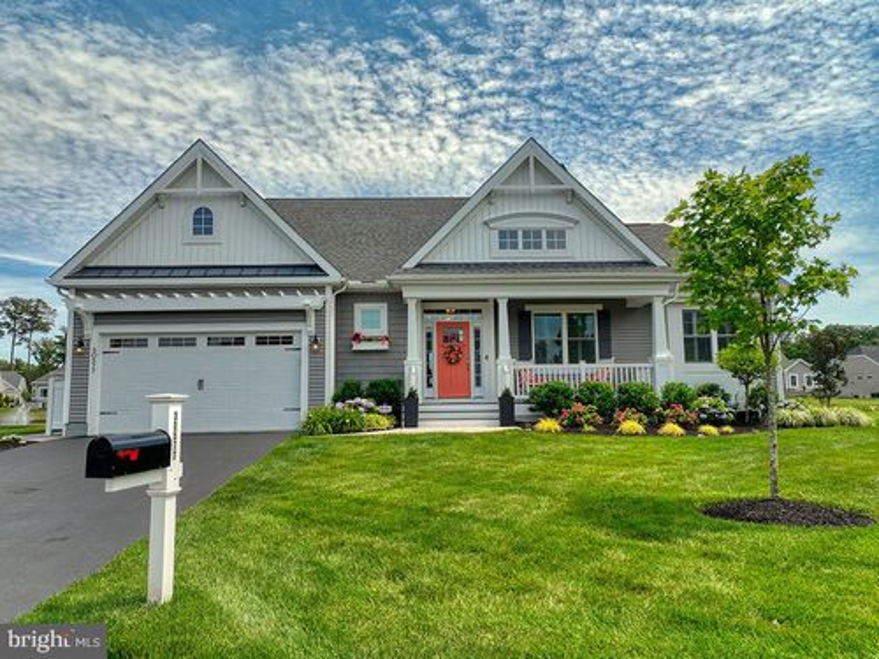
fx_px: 609
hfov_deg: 71.6
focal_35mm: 24
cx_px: 440
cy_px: 330
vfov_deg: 56.8
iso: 110
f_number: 2.8
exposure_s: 1/120
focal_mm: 12.29
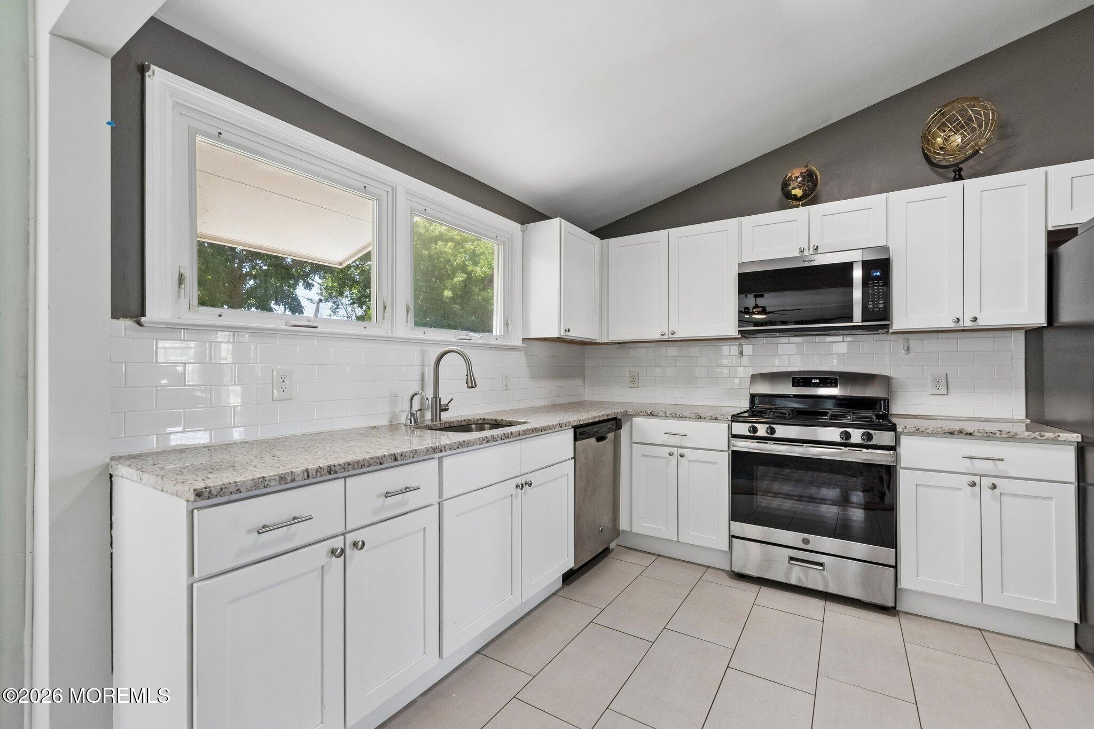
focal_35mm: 15
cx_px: 547
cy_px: 364
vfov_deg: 77.3
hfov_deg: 100.4
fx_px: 456
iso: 1000
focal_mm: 15
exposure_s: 1/100
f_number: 7.1
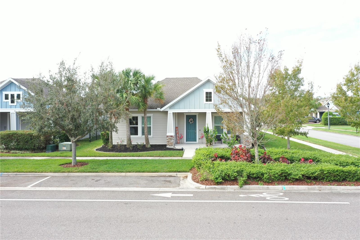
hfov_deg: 65.5
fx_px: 280
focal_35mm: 28
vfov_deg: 46.4
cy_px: 120
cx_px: 180
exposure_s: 1/100
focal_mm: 10.26
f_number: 5.6
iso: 100
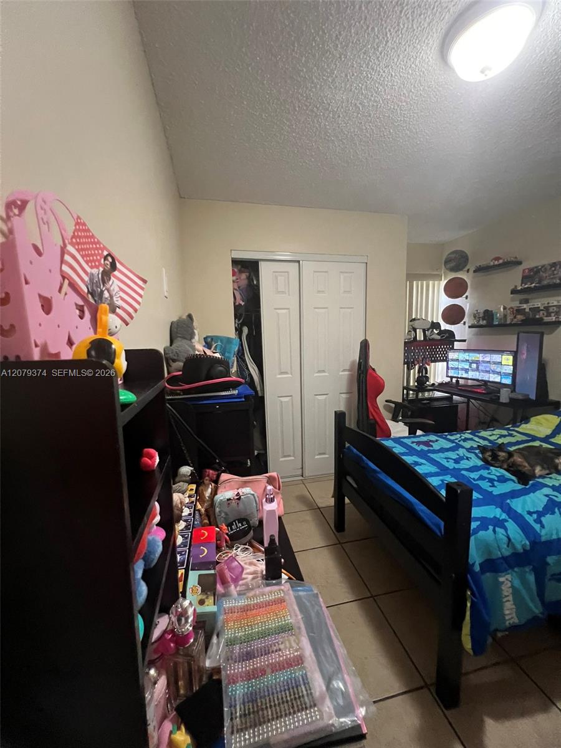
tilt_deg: -7.3
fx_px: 281
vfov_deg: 106.2
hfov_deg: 89.9
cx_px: 280
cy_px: 374
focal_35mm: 13
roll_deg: +2.4
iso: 640
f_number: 1.8
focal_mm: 1.57
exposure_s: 1/40
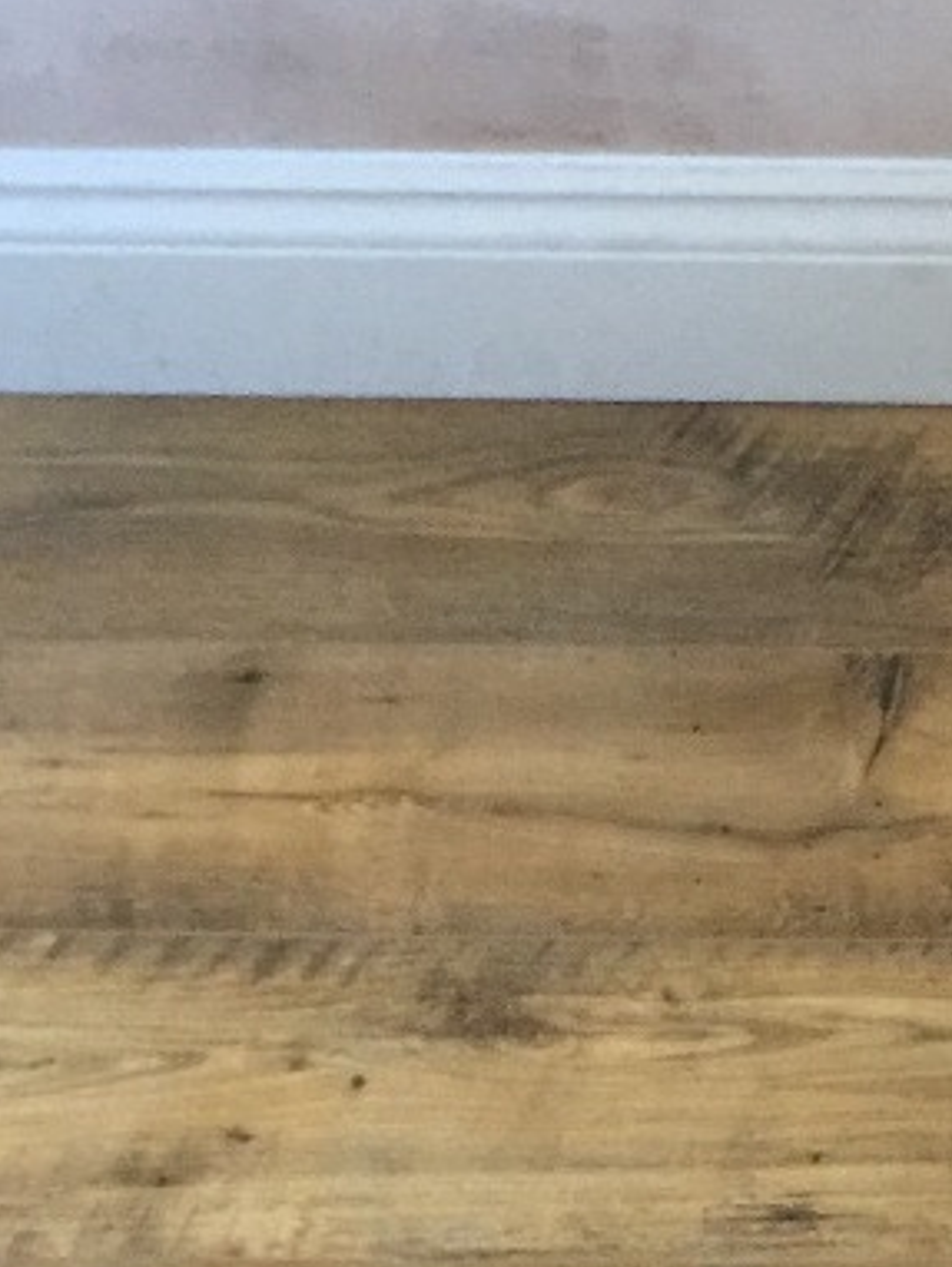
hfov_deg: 16.0
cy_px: 1231
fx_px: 3333
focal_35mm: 91
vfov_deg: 20.9
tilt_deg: -55.6
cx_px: 932
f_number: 2.2
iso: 160
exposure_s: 1/17
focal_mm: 4.15
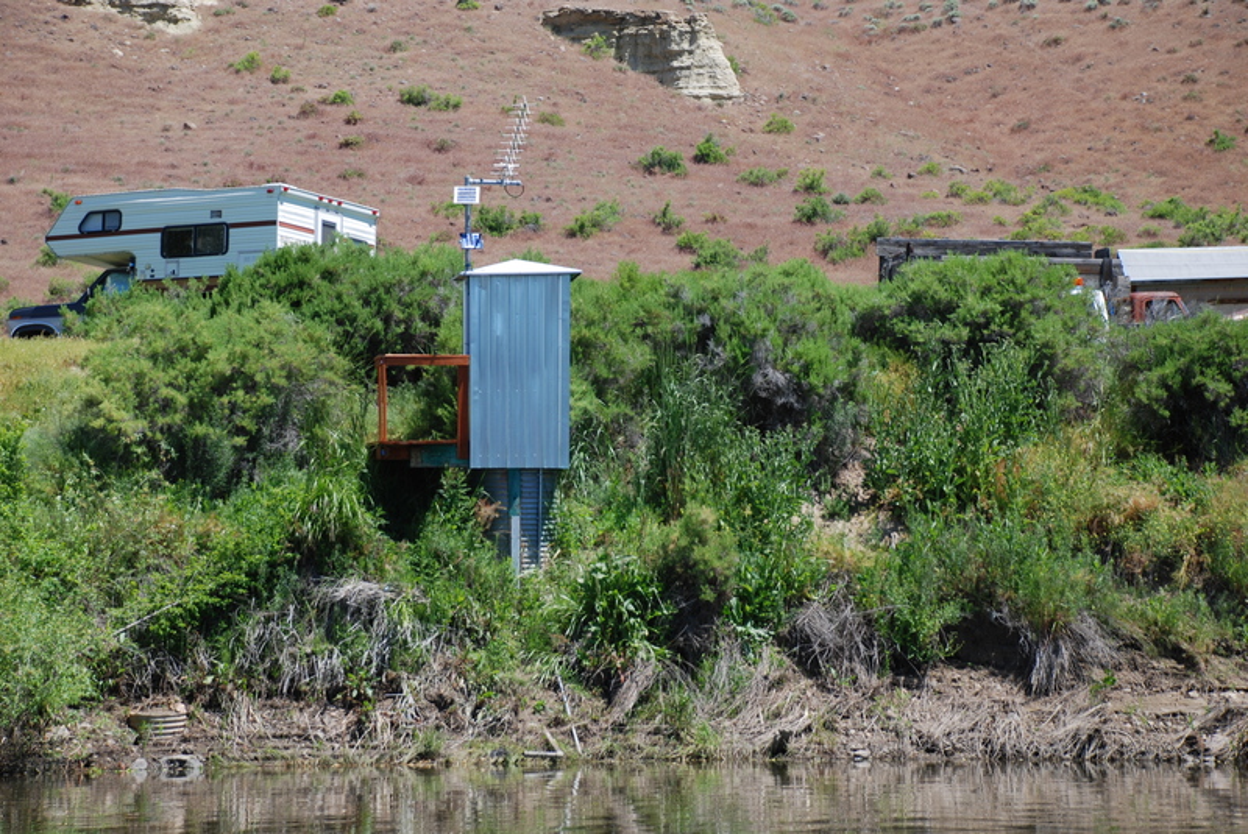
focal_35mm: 105
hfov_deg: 19.4
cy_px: 417
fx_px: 3643
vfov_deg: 13.1
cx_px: 624
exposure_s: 1/250
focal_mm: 70
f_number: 5.6
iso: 100
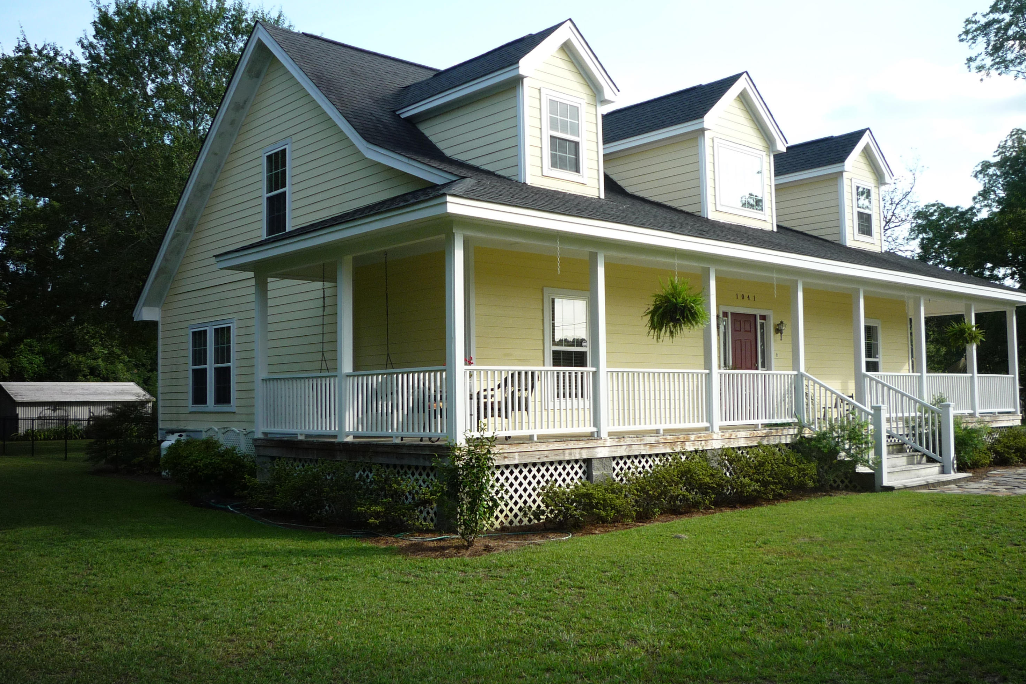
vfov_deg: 38.9
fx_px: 969
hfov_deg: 55.8
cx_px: 515
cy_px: 351
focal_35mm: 34
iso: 100
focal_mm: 5.2
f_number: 4
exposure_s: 1/200
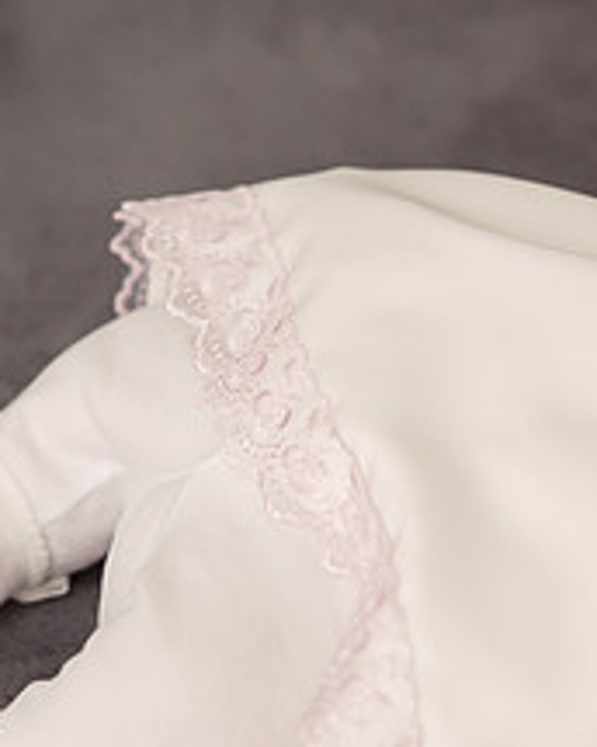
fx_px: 5080
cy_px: 614
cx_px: 648
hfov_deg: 6.7
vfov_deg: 8.4
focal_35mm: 230
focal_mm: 85
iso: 1600
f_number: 2.2
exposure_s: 1/160
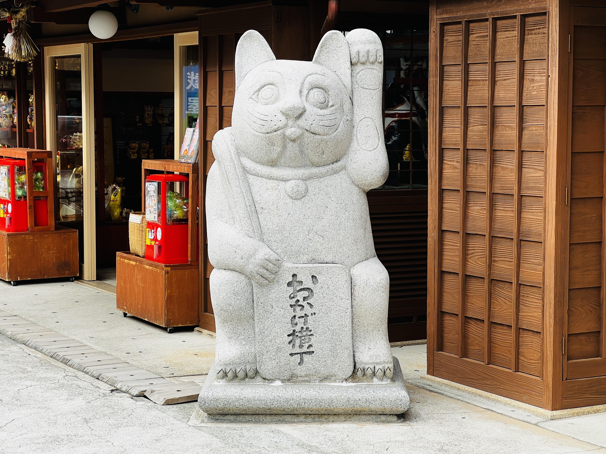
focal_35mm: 77
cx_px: 303
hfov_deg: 25.3
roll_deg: +0.5
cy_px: 227
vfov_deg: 19.1
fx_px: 1348
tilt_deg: -4.5
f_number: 2.8
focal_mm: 9
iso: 32
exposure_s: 1/155
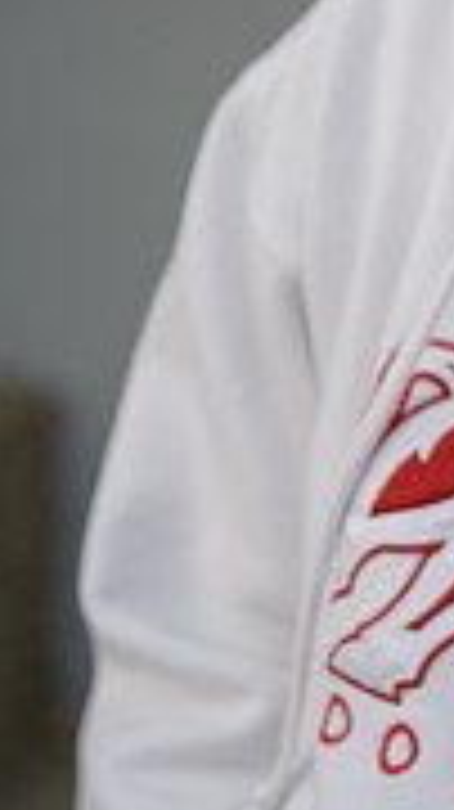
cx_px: 629
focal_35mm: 183
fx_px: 3924
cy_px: 22
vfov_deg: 11.7
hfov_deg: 6.6
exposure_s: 1/400
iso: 250
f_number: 2.8
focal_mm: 70
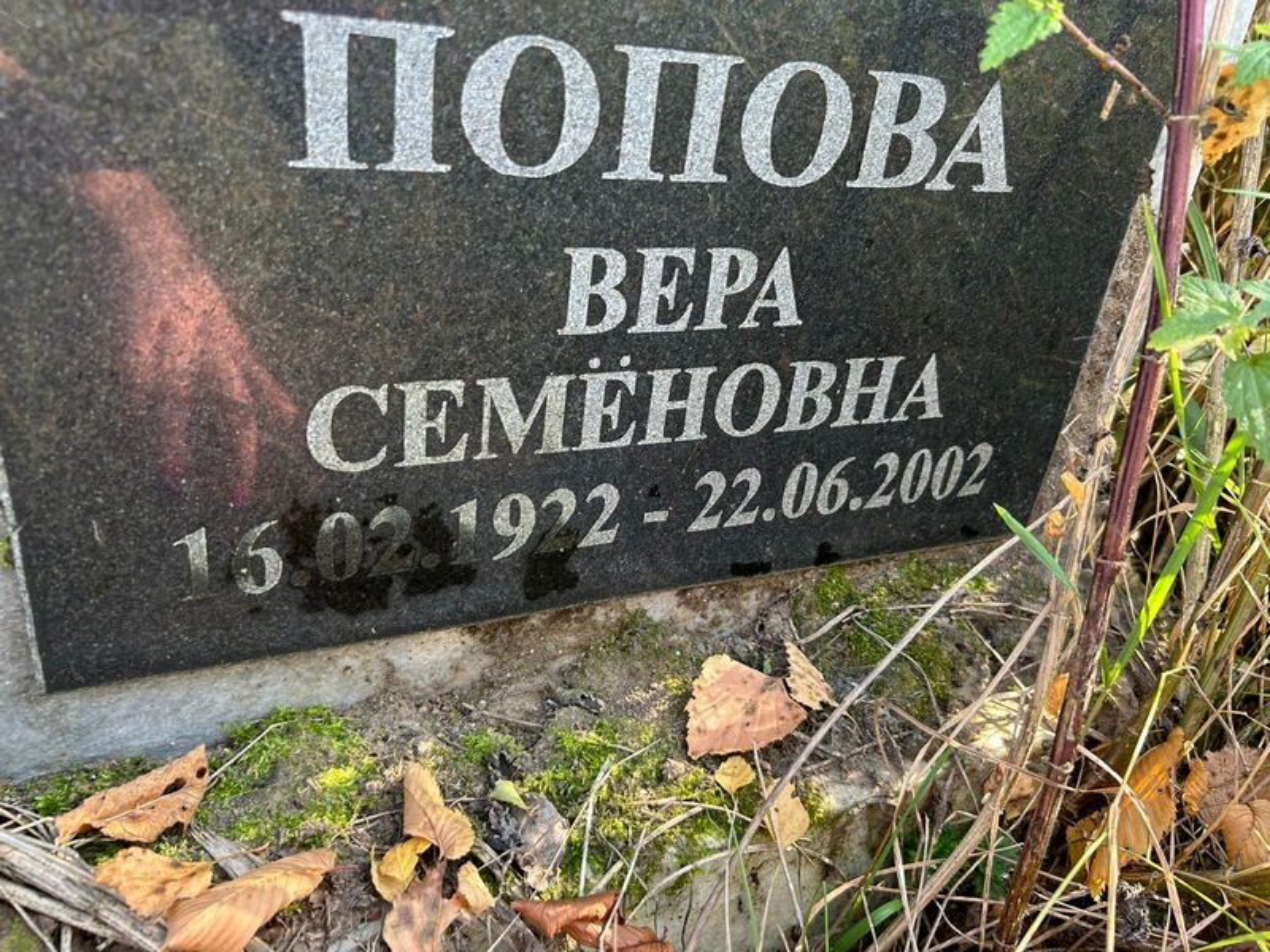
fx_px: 954
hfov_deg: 67.3
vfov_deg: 53.1
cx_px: 635
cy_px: 476
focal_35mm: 26
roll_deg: +0.5
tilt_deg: -32.5
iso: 40
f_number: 1.5
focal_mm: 5.7
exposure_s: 1/121
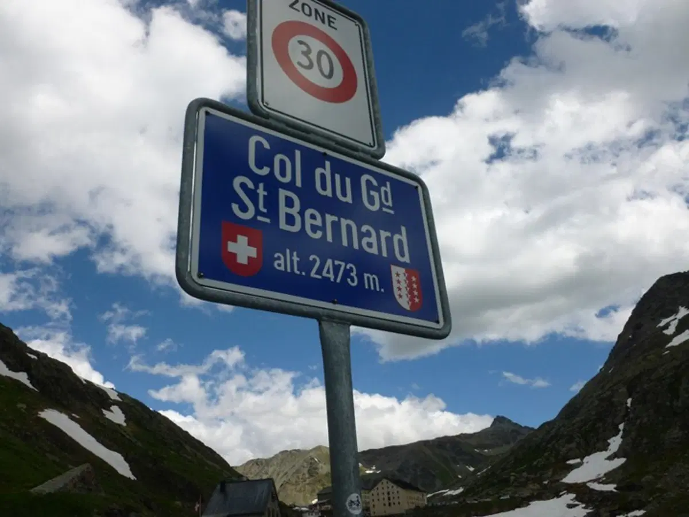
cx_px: 344
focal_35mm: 28
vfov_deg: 49.7
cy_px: 258
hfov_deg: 63.4
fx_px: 557
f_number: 10
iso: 100
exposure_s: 1/160
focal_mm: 5
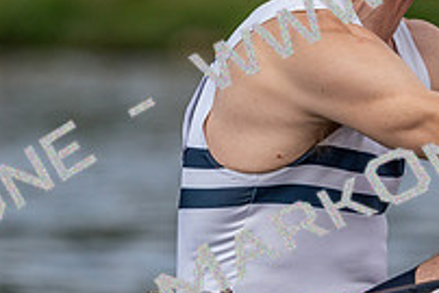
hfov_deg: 1.6
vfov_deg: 1.1
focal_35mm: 1257
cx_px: 459
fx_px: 15339
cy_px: 97
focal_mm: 437
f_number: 6.3
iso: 320
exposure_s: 1/1600
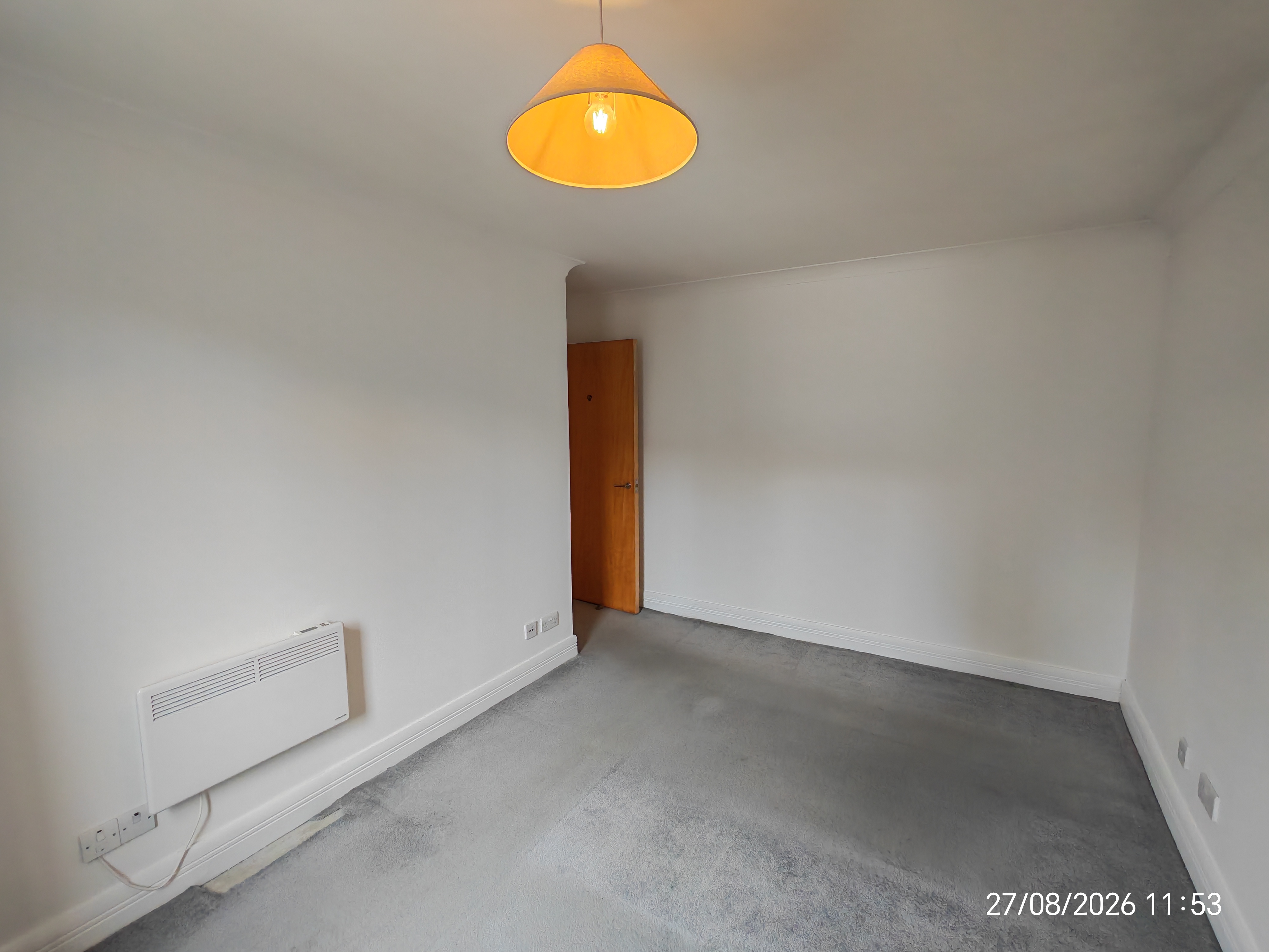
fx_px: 587
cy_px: 476
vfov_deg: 78.1
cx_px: 634
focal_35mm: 16
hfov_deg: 94.5
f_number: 2.2
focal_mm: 1.96
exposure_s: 1/50
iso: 125
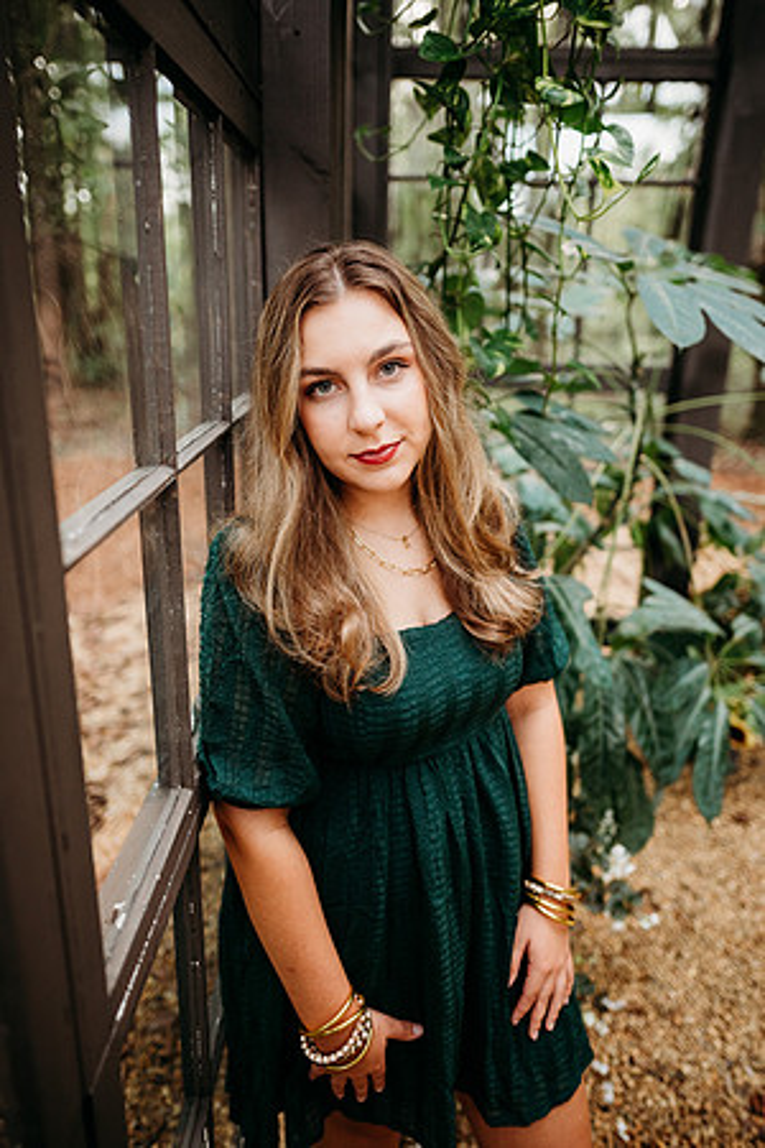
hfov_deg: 53.1
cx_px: 382
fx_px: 765
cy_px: 574
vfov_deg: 73.7
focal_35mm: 24
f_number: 2.2
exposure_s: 1/250
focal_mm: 24
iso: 640
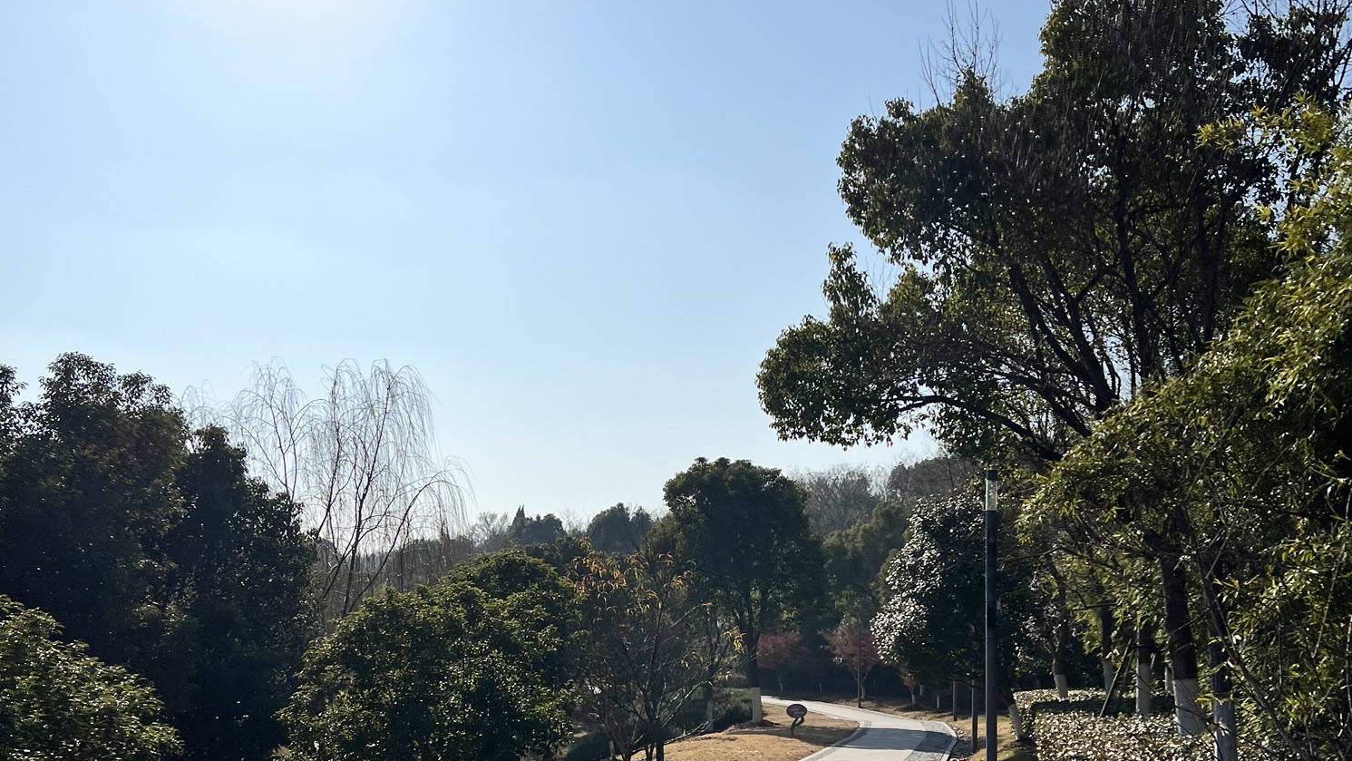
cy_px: 512
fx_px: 1362
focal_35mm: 38
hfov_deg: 52.8
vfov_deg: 30.9
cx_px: 674
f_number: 1.5
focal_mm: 5.7
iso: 40
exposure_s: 1/16393
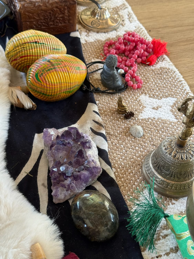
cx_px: 97
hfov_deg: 30.3
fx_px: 359
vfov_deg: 39.7
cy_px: 130
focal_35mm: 48
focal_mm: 6.76
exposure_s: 1/110
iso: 100
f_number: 1.78
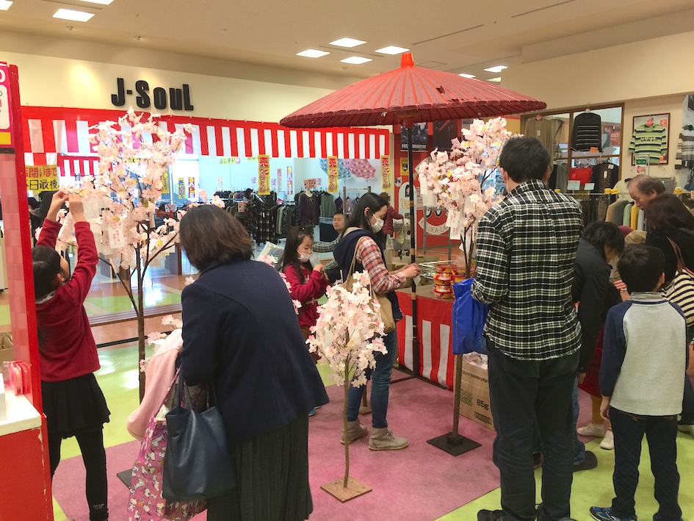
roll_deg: +1.0
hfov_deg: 61.7
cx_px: 347
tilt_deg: -6.9
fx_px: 581
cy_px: 260
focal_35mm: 29
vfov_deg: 48.2
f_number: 2.2
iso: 40
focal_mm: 4.15
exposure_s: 1/40
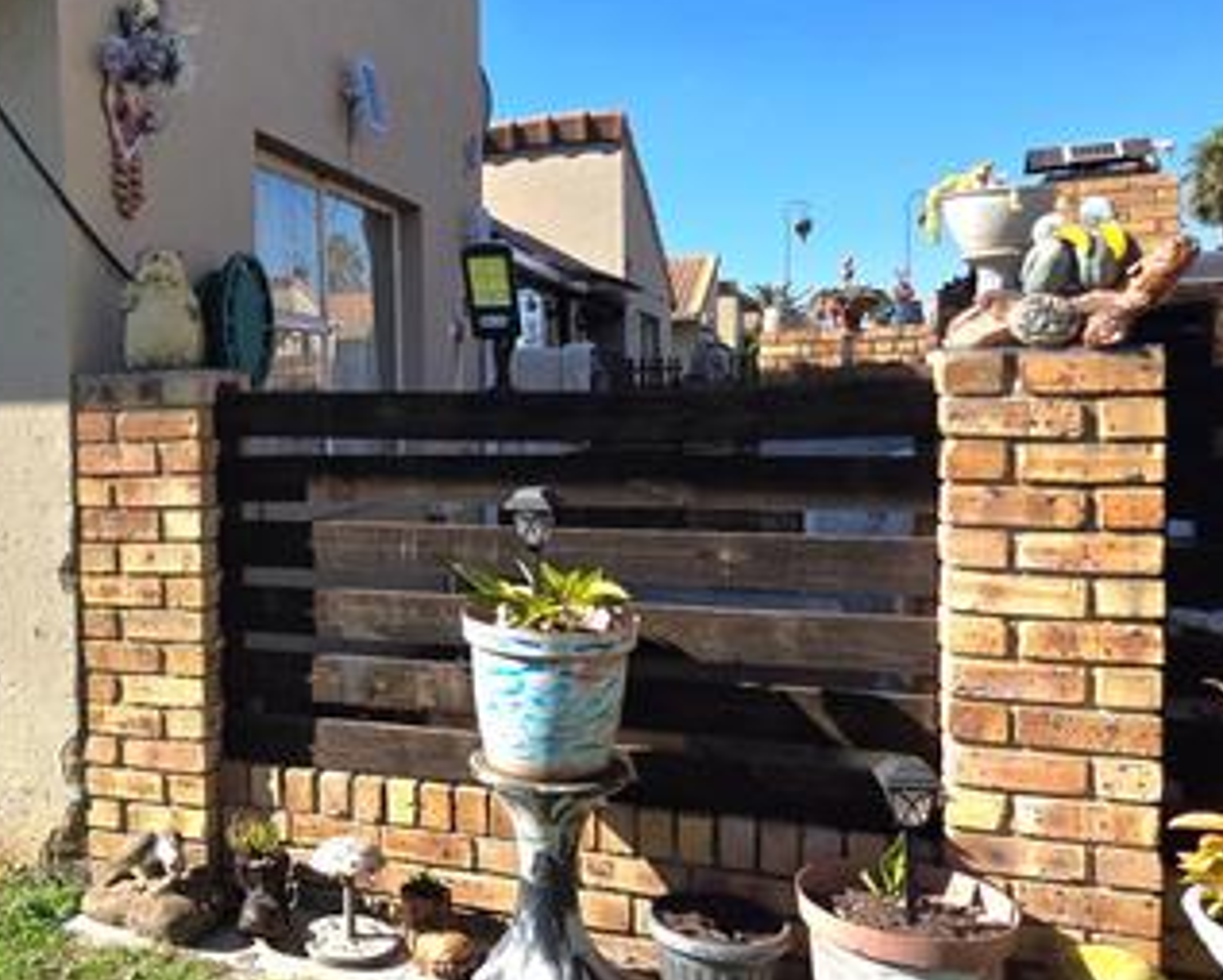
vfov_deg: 45.8
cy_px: 451
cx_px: 251
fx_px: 1159
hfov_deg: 52.2
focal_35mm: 32
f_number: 1.9
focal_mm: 2.2
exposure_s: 1/1667
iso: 40
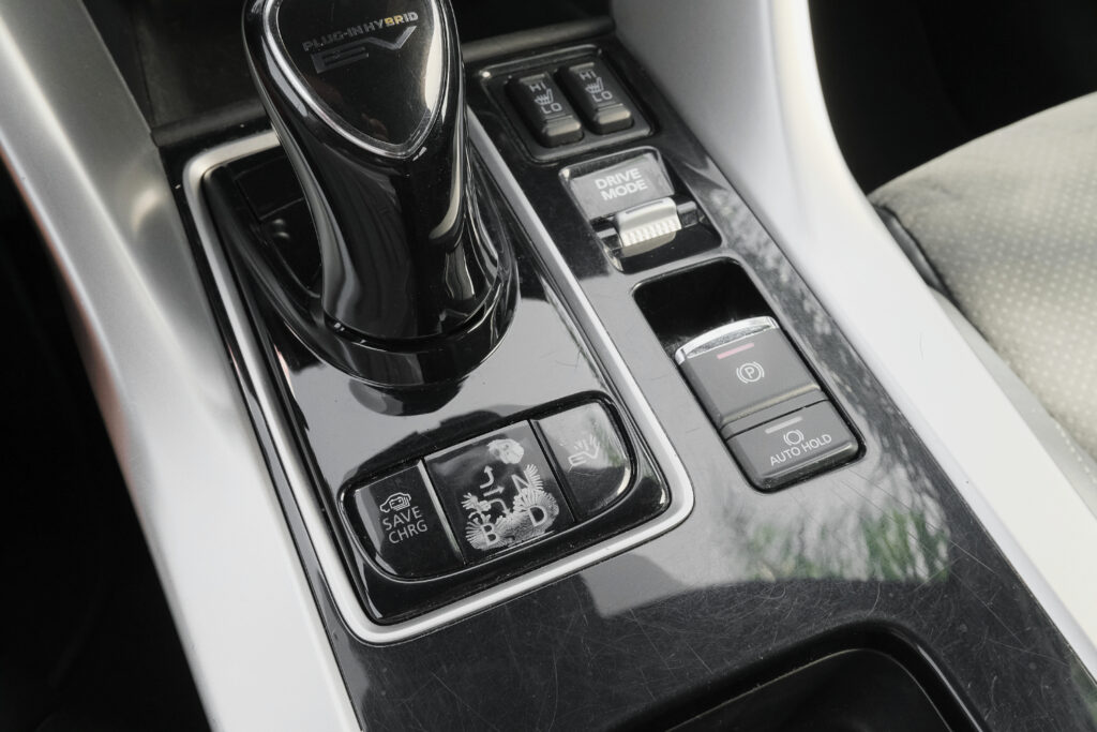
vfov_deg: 36.9
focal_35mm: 36
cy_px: 366
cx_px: 548
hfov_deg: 53.1
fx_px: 1097
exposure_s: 1/100
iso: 2000
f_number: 9
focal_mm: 24.2
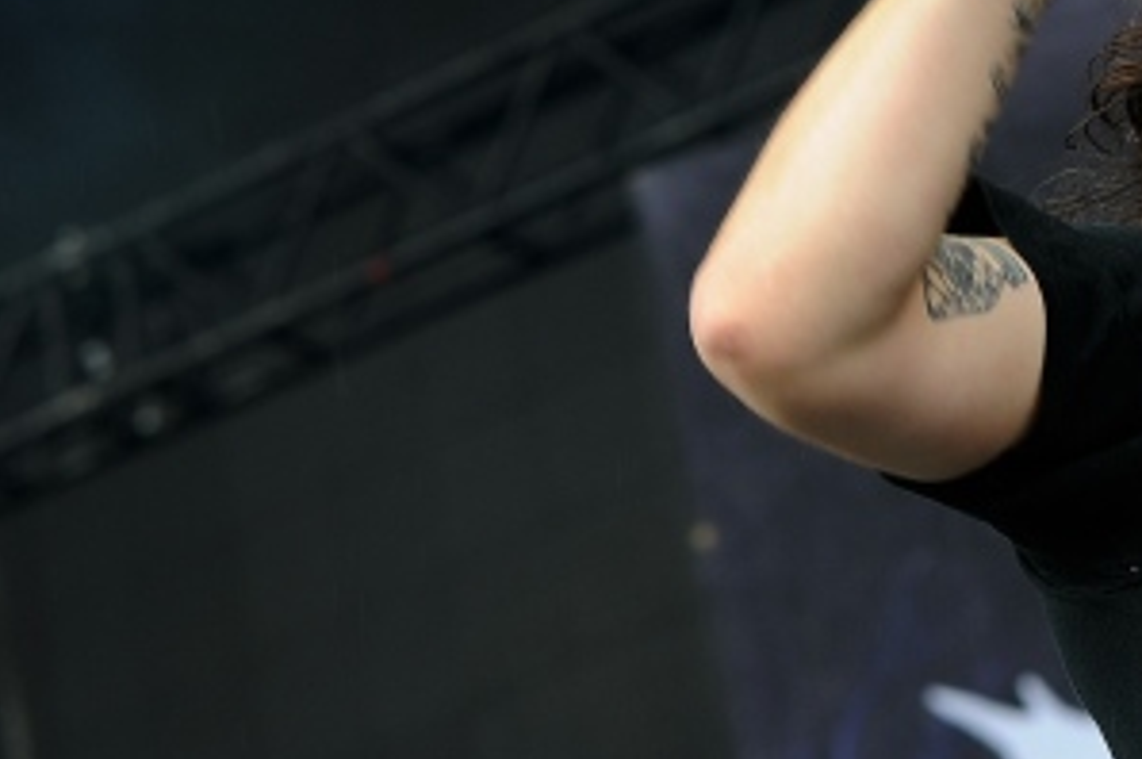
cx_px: 1314
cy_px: 466
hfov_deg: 9.8
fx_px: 6591
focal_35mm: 208
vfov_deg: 6.6
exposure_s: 1/250
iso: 200
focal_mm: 86
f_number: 4.5
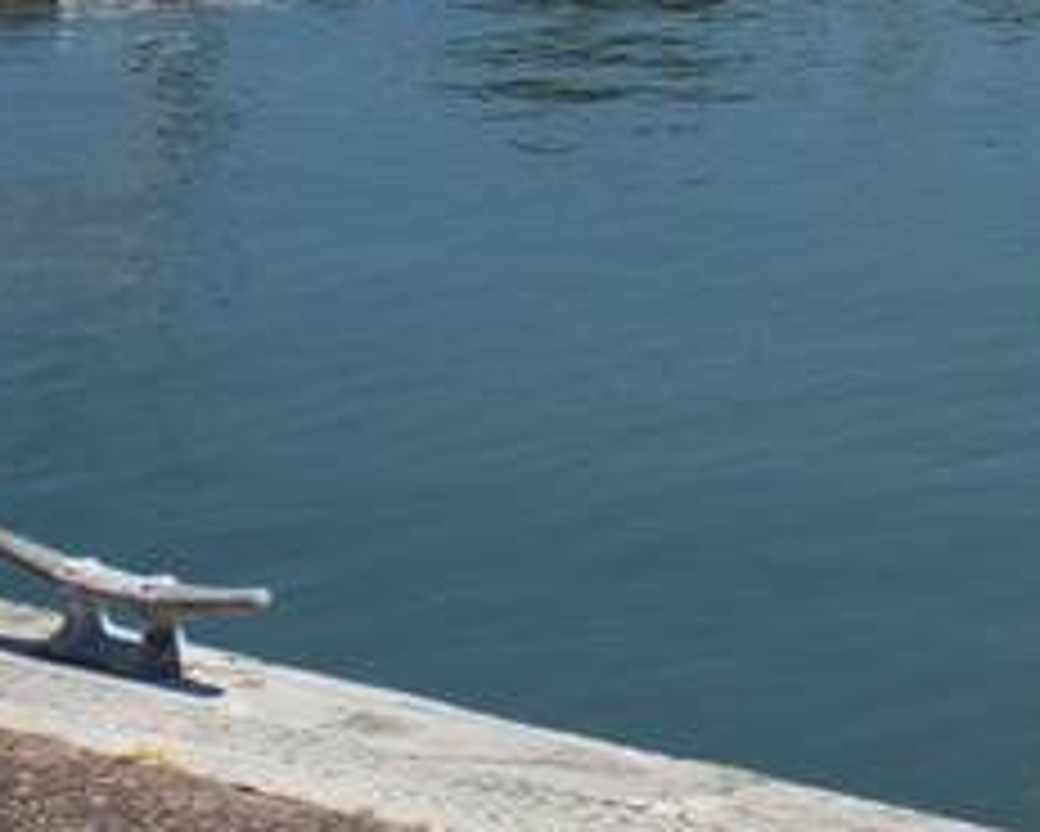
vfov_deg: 7.9
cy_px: -776
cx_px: 2823
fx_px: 5758
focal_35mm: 187
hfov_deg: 8.9
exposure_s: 1/320
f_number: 9
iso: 200
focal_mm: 24
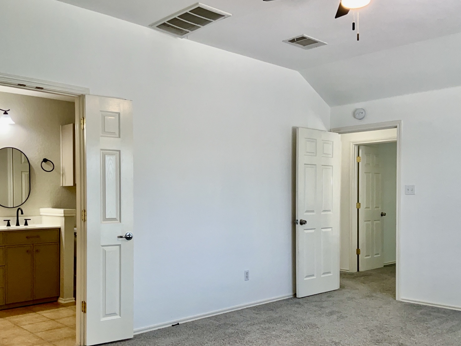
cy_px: 207
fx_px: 466
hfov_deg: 52.6
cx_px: 214
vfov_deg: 40.5
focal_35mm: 35
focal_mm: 3
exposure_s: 1/100
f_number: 1.8
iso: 50
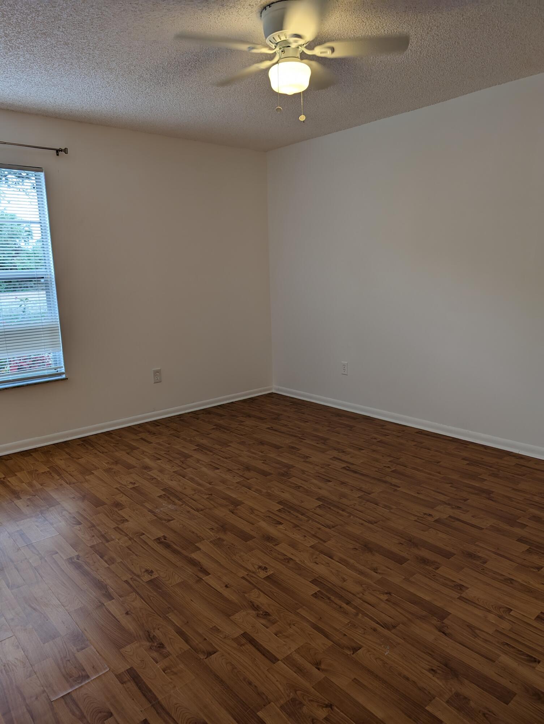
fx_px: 502
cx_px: 272
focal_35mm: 24
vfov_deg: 71.5
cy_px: 362
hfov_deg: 56.9
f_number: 1.68
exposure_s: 1/120
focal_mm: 6.9
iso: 46
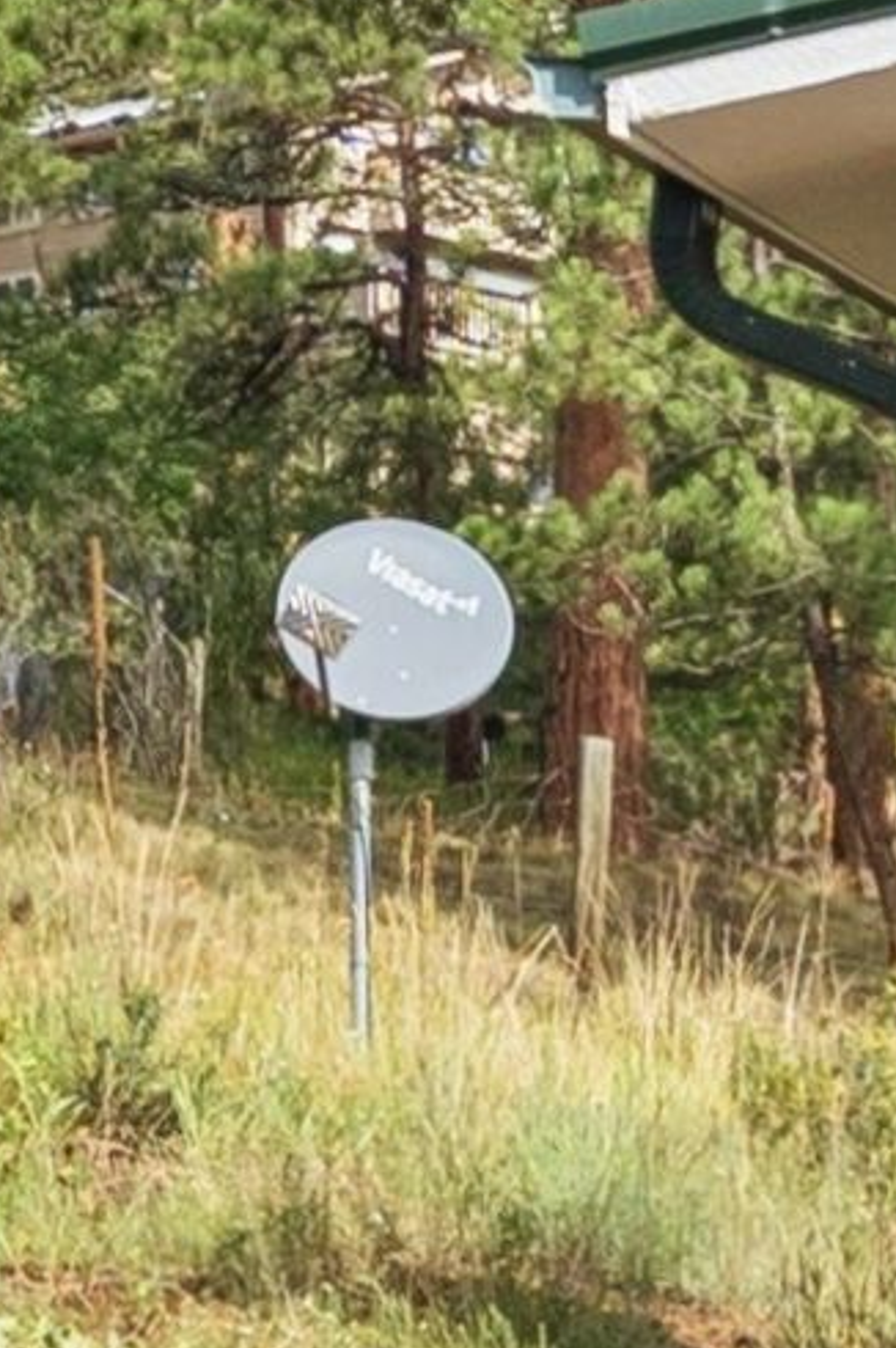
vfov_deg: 11.0
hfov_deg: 6.6
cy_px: 1744
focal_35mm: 182
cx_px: 3062
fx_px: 6804
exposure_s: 1/160
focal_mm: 21
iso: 200
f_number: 10
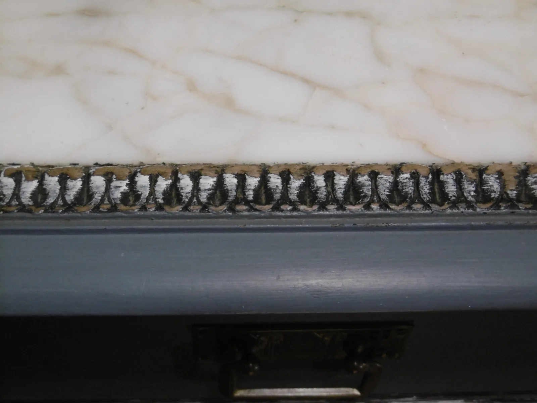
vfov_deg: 28.6
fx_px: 791
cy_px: 202
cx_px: 268
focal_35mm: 51
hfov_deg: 37.5
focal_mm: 9.2
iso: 320
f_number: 4
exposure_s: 1/60
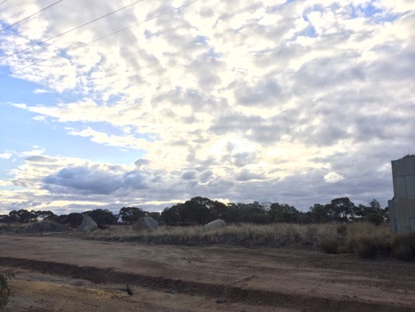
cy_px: 156
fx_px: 348
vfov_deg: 48.2
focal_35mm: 29
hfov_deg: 61.7
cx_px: 208
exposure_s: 1/1414
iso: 32
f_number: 2.2
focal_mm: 4.15
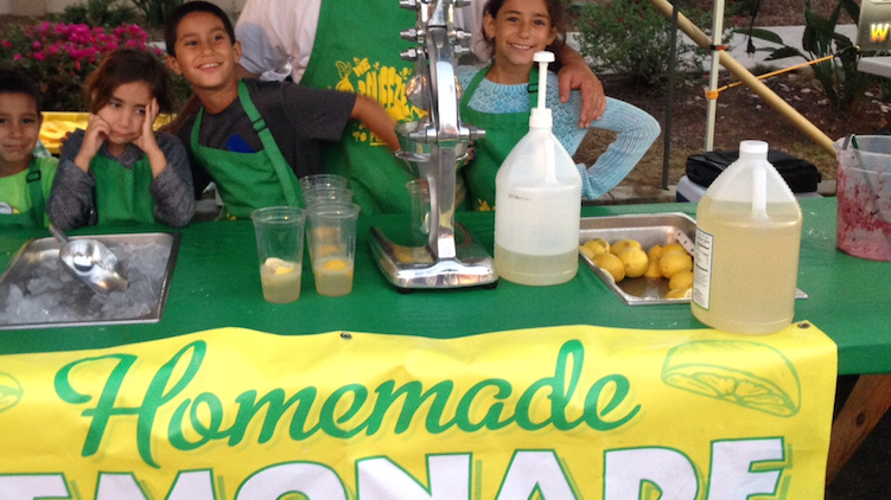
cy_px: 176
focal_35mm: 45
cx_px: 346
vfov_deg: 26.4
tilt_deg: -17.7
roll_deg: +0.0
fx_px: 1063
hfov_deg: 45.2
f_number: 2.4
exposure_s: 1/20
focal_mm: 4.12
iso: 200
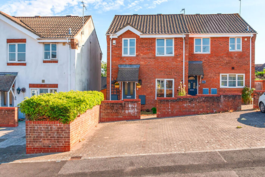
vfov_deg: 36.9
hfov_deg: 53.1
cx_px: 132
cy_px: 88
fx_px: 265
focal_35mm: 36
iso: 400
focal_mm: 24
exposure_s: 1/800
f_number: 8
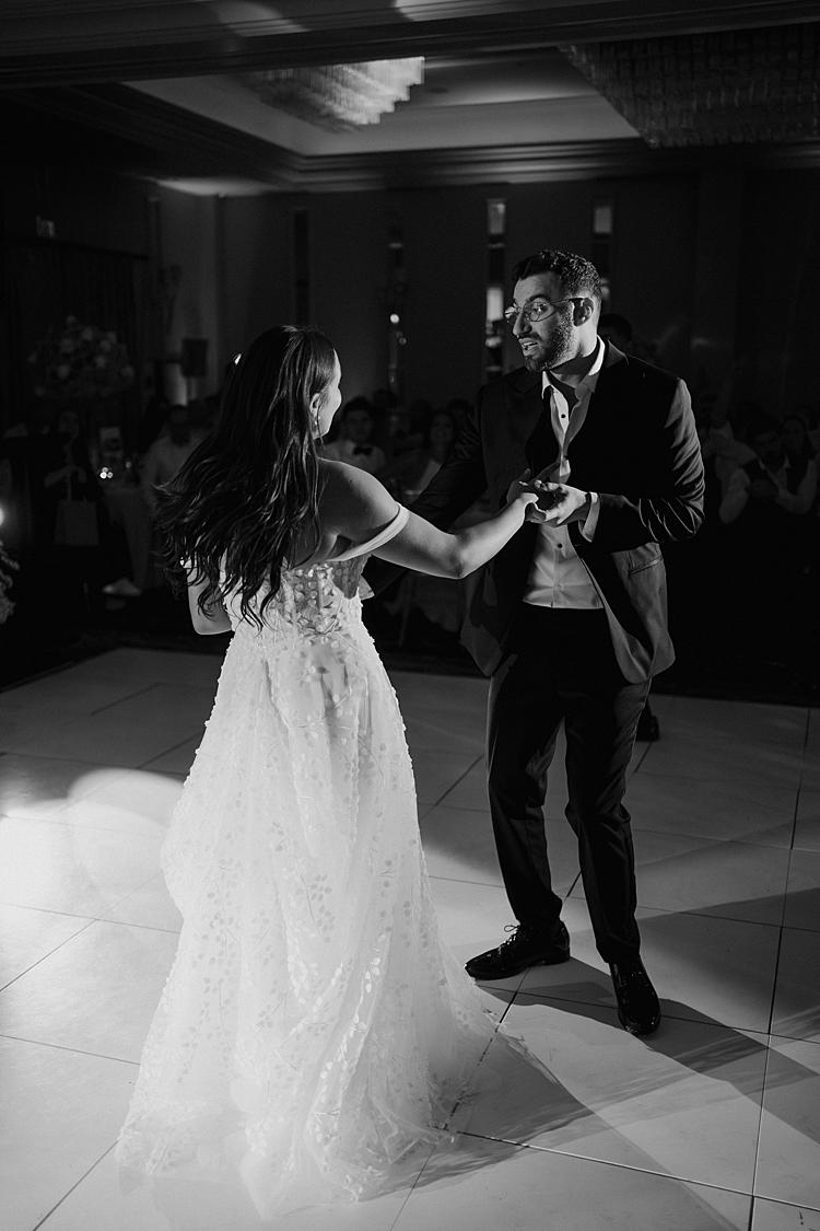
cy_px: 616
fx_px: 1196
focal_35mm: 35
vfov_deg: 54.4
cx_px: 410
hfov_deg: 37.9
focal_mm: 35
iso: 2000
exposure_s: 1/640
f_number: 1.8
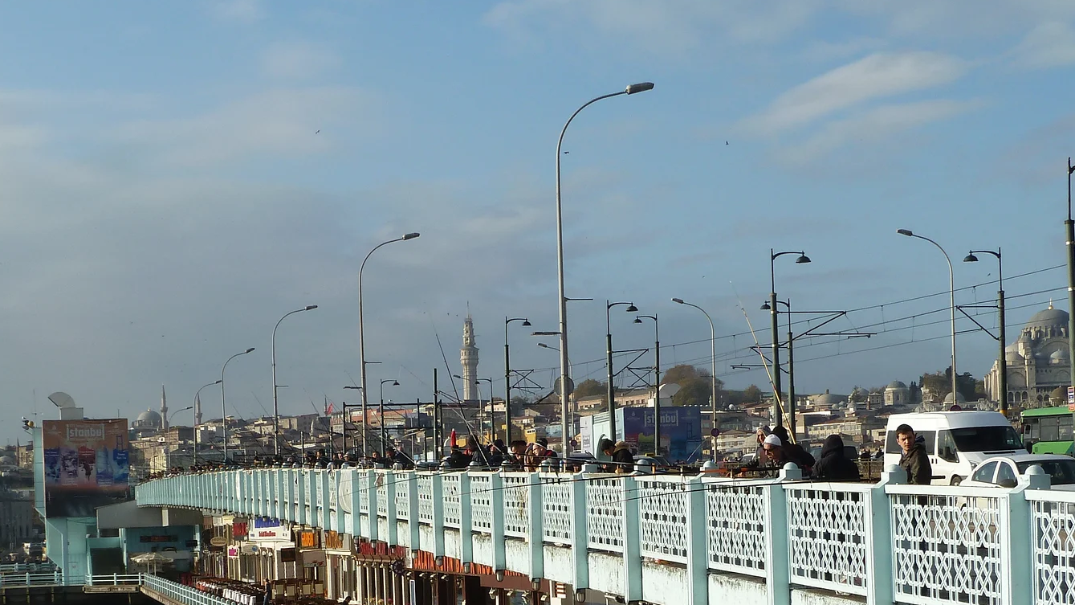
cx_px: 504
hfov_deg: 28.2
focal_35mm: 75
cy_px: 561
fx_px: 2138
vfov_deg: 15.9
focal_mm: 7.9
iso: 80
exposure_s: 1/400
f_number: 5
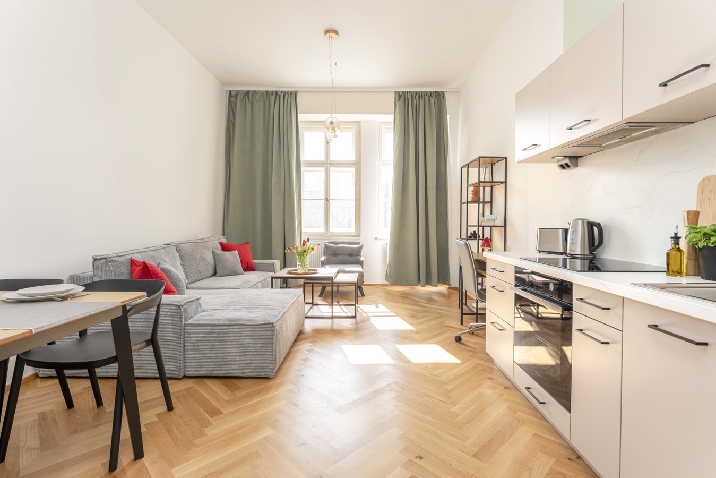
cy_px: 239
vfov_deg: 71.1
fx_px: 334
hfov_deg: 93.9
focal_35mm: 17
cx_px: 358
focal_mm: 16.8
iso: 100
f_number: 9
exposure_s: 1/100
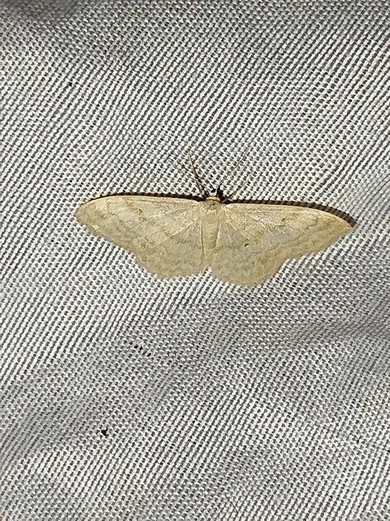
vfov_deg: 19.1
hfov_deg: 14.4
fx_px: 1547
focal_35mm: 103
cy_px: 260
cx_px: 195
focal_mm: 5.31
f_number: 1.7
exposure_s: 1/50
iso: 160
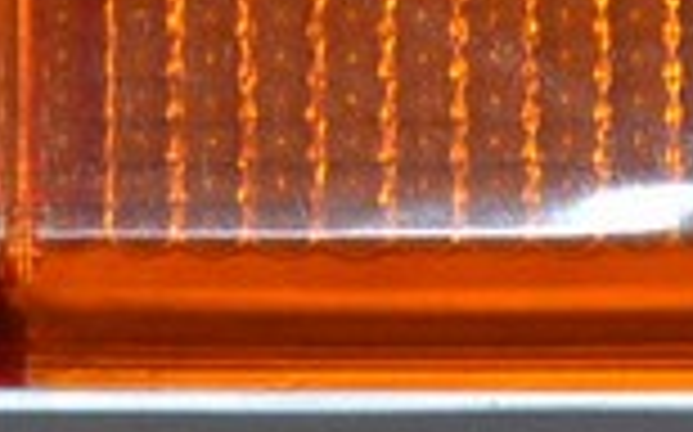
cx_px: -328
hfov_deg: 5.7
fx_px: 6907
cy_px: -432
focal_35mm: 366
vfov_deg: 3.6
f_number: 4.8
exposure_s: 1/60
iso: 1250
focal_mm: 32
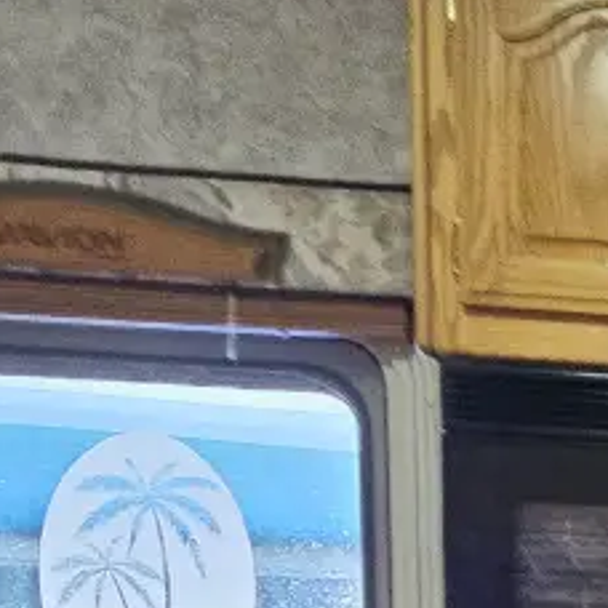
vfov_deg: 22.7
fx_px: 1331
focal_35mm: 67
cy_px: 808
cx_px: 1192
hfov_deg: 18.2
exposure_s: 1/30
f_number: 2.2
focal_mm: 2.2
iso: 400
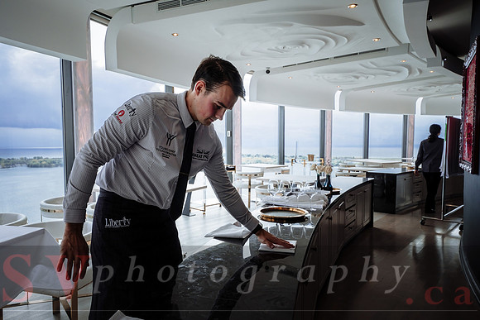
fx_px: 330
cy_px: 160
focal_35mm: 25
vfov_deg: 51.8
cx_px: 236
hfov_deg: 72.1
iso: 200
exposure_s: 1/250
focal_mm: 16
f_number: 4.5
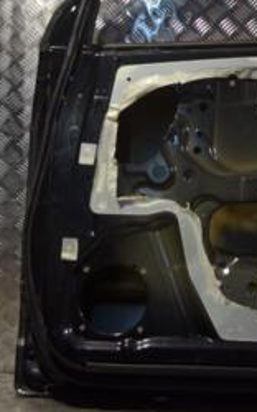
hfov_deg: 14.5
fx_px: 987
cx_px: 272
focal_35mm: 88
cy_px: 122
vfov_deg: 23.4
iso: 100
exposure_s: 1/80
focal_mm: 24
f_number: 4.5
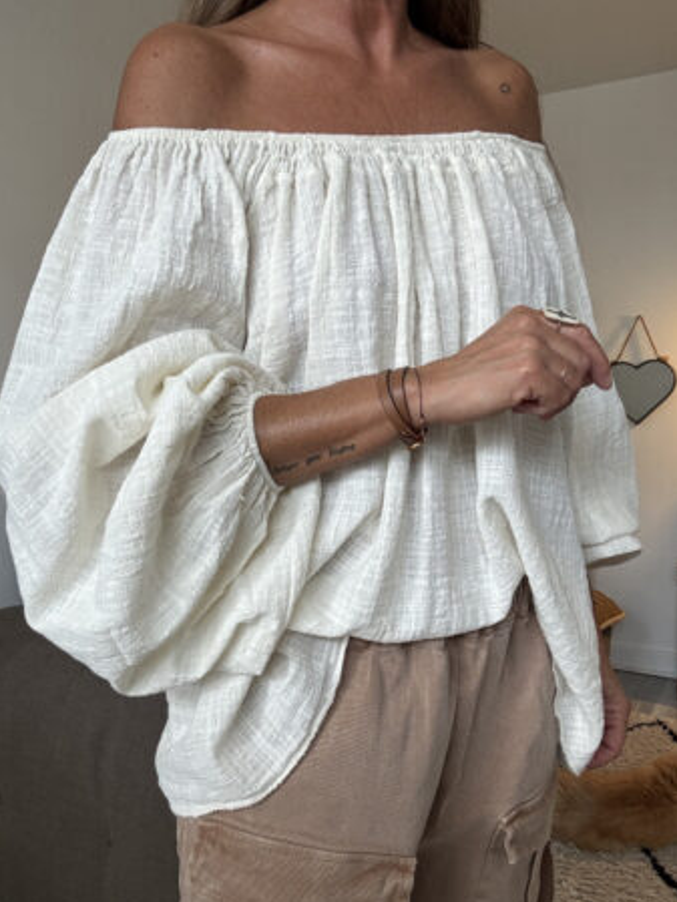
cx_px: 331
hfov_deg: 45.5
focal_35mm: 31
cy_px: 462
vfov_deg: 58.3
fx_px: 808
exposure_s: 1/106
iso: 80
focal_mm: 2.69
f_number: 1.9
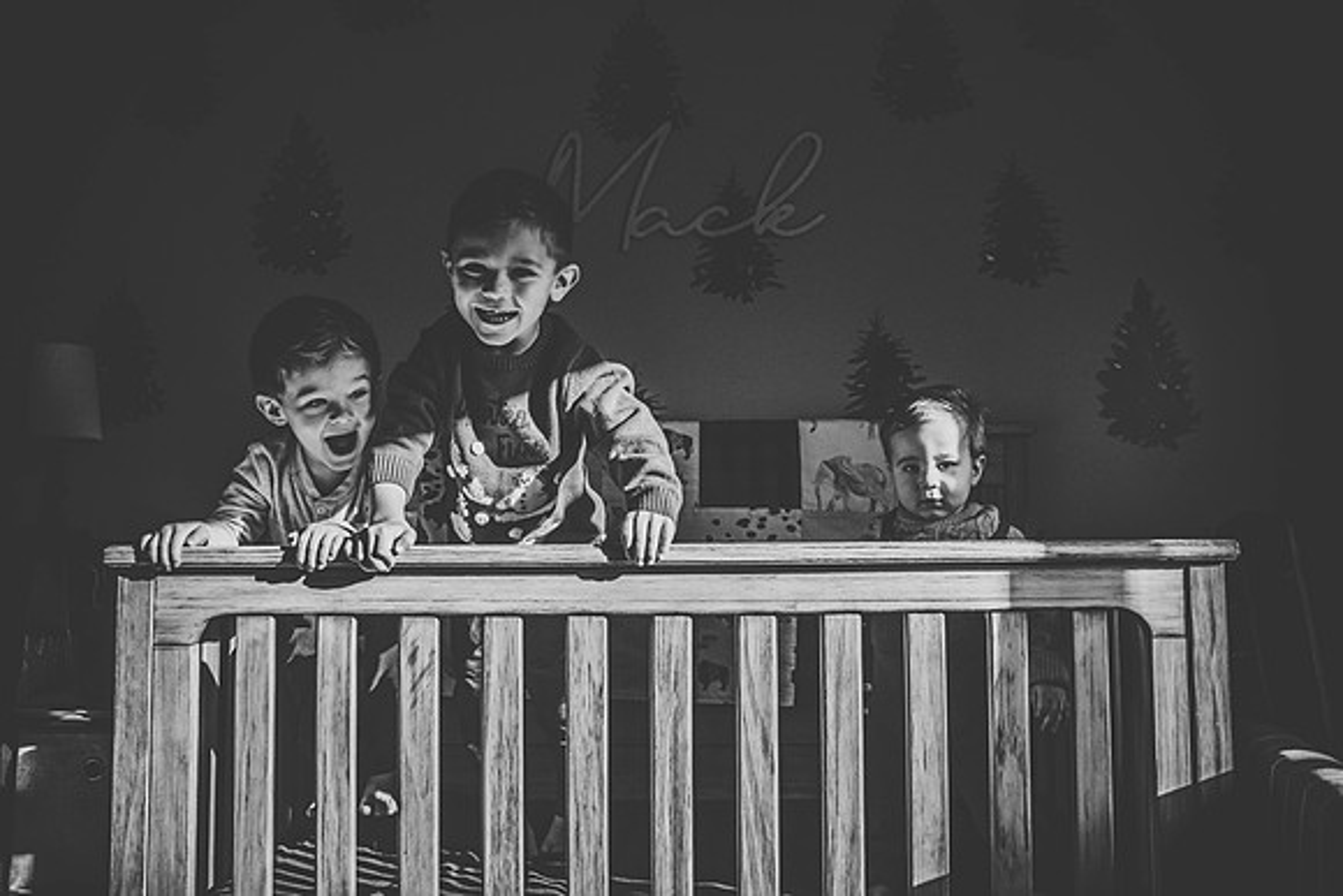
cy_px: 448
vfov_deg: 46.4
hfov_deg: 65.5
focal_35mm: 28
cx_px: 672
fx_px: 1045
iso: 1250
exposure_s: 1/2500
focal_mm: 28
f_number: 2.8
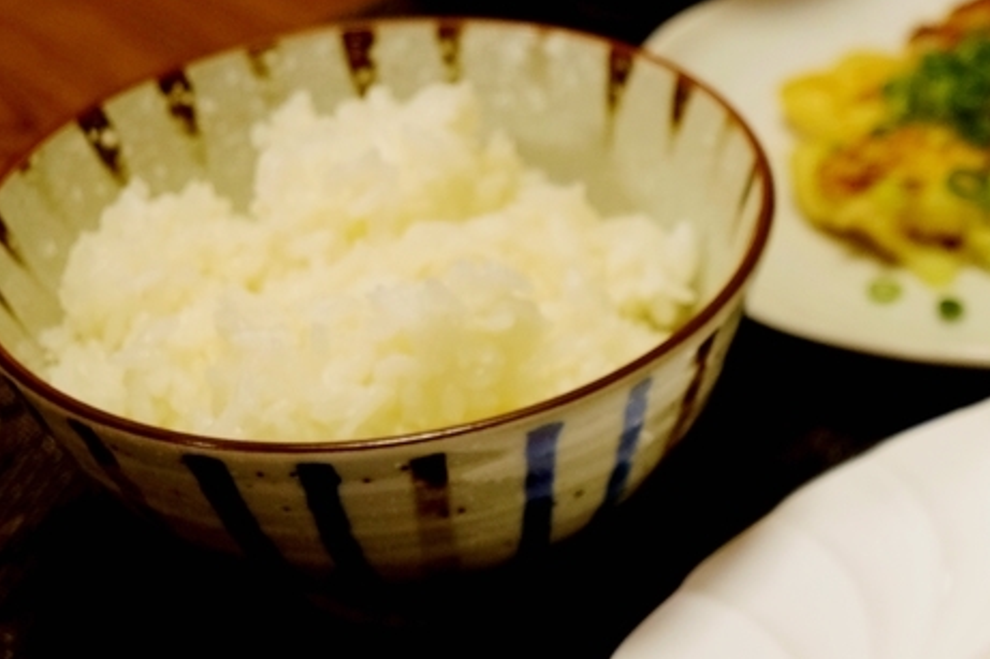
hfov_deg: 17.4
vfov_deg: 12.1
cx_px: 1185
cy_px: 603
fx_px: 3079
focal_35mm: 112
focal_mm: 28.9
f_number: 3.2
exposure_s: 1/27
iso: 200
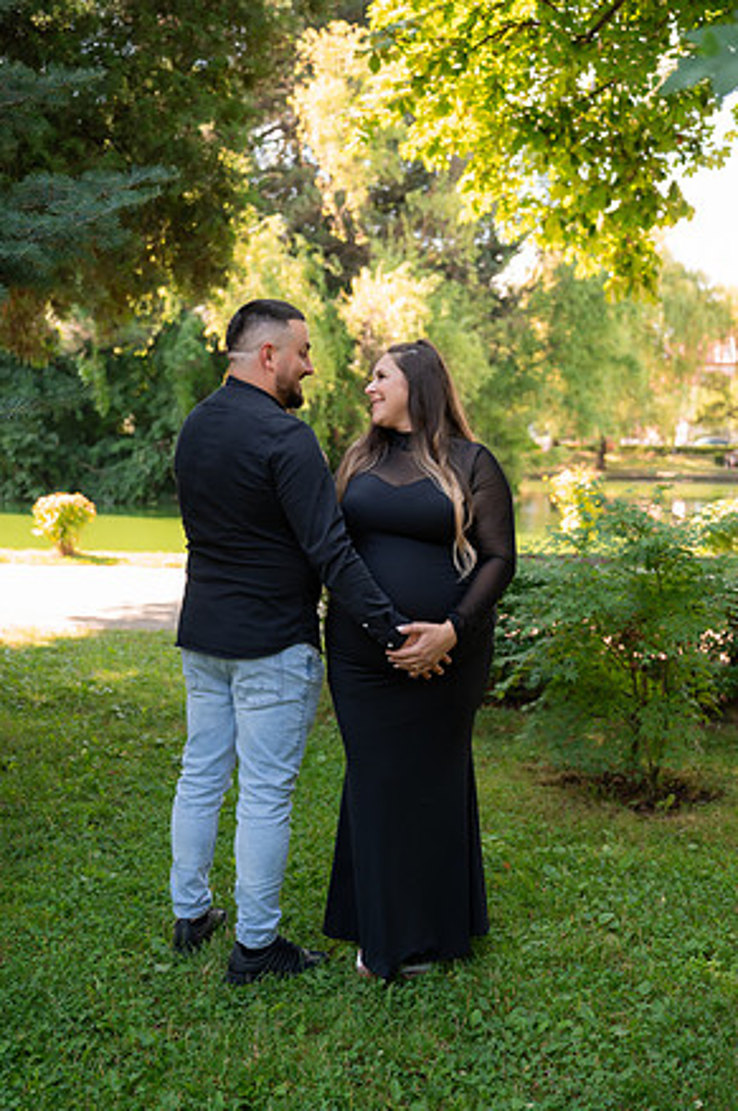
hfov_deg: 35.0
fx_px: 1171
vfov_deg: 50.7
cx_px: 374
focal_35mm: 38
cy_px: 566
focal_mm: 37
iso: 500
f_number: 2.8
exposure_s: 1/640
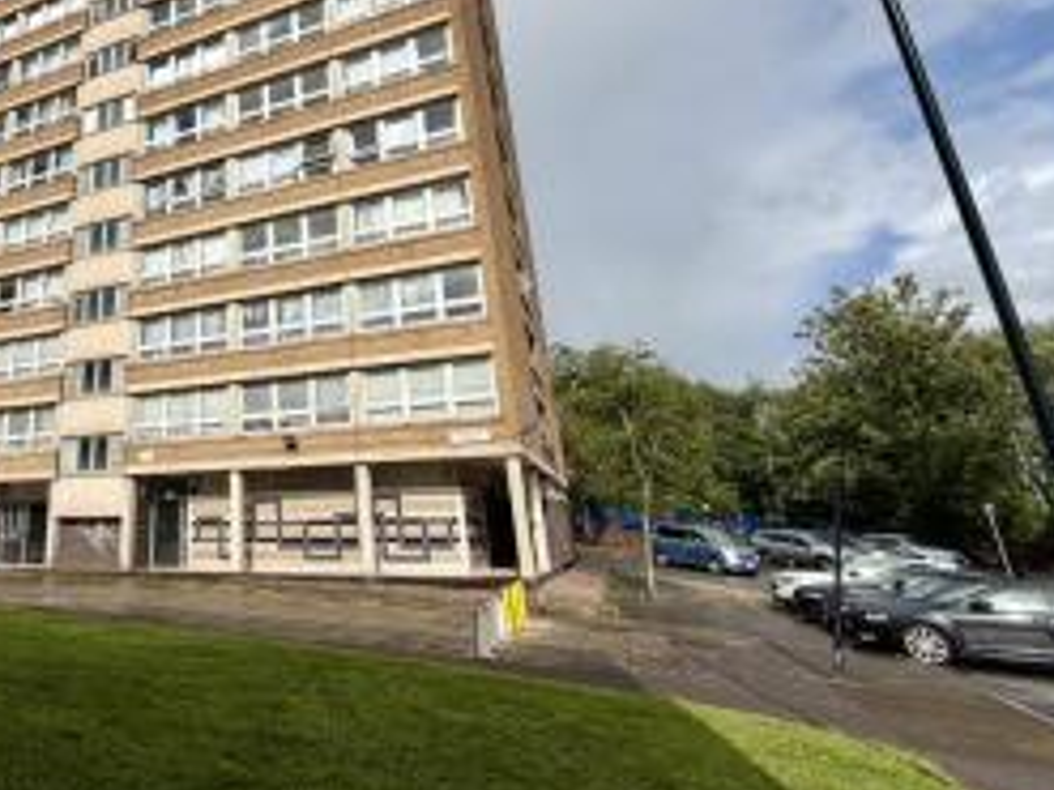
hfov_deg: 65.9
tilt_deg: +17.7
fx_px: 730
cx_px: 228
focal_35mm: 24
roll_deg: +0.4
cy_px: 293
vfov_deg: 56.1
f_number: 2.2
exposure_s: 1/1312
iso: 20
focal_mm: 2.22
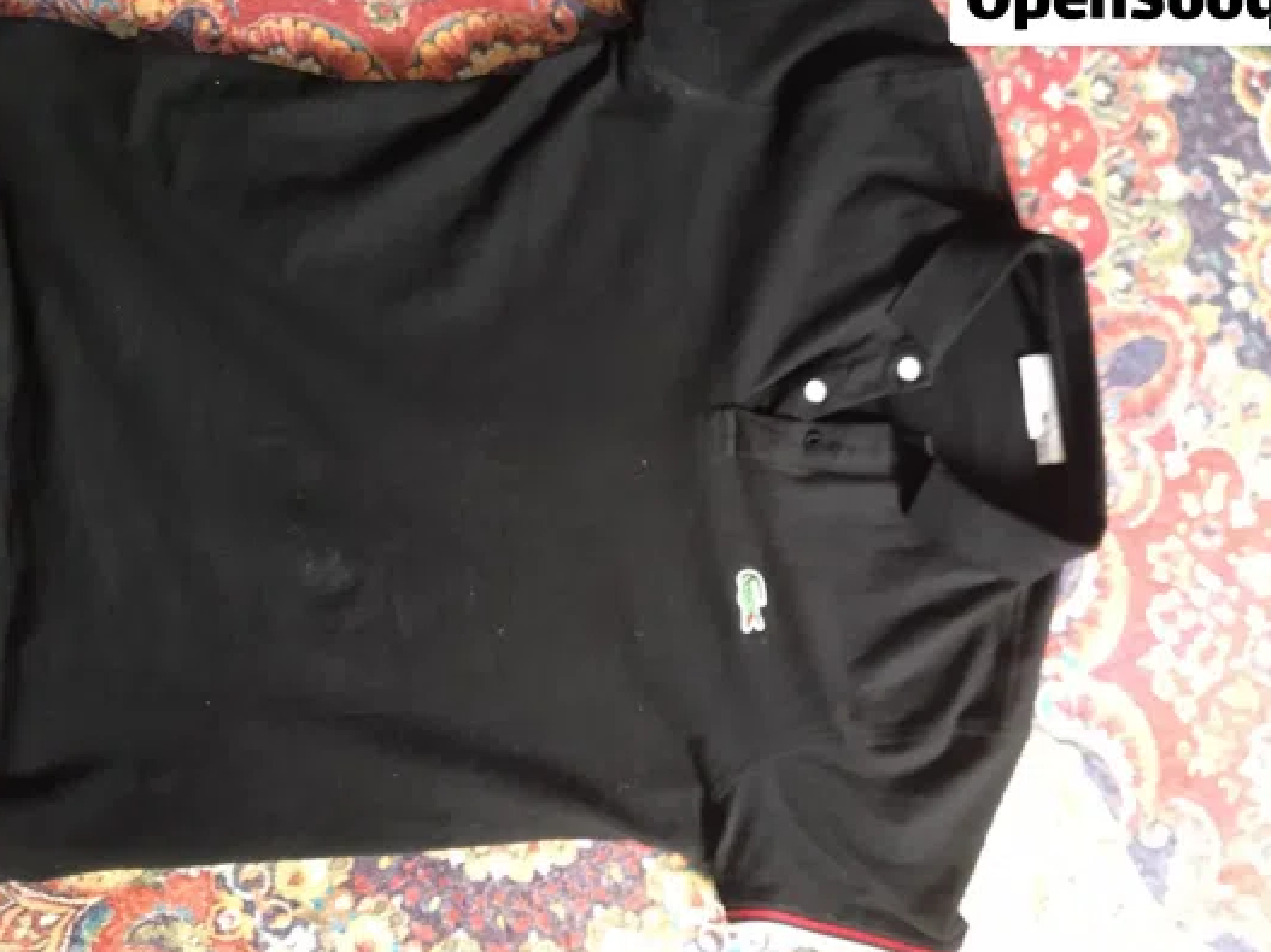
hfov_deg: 53.9
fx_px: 1248
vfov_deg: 41.6
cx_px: 586
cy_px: 393
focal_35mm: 34
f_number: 1.8
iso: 80
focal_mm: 3.99
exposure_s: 1/17
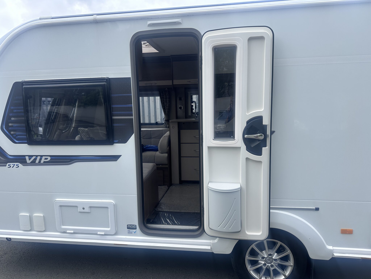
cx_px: 186
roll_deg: +0.4
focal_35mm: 24
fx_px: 257
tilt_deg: -4.1
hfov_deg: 71.6
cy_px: 140
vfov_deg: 56.8
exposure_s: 1/2070
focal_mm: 6.86
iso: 80
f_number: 1.78
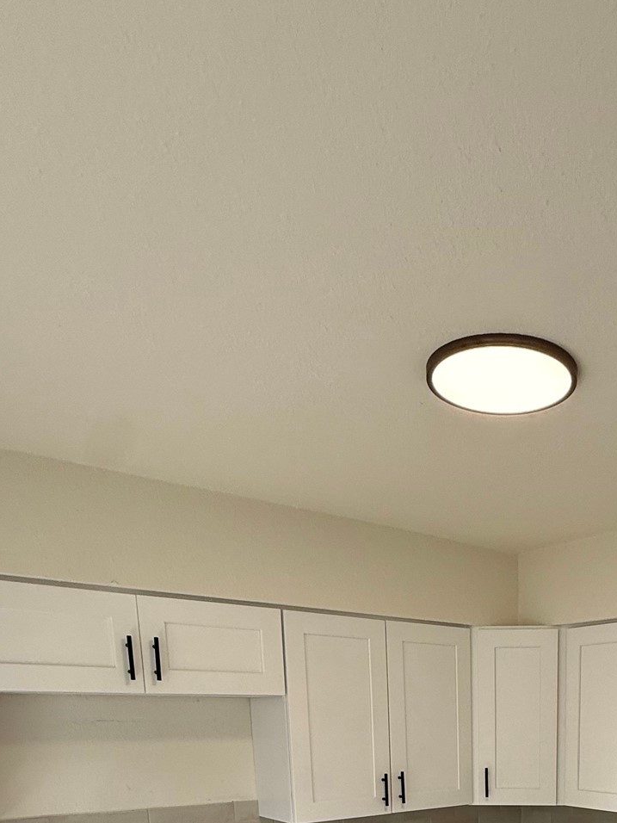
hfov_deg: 44.1
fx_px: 713
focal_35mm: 30
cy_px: 857
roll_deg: -0.9
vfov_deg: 47.5
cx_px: 509
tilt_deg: -10.1
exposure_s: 1/165
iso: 50
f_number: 2.2
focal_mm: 2.22
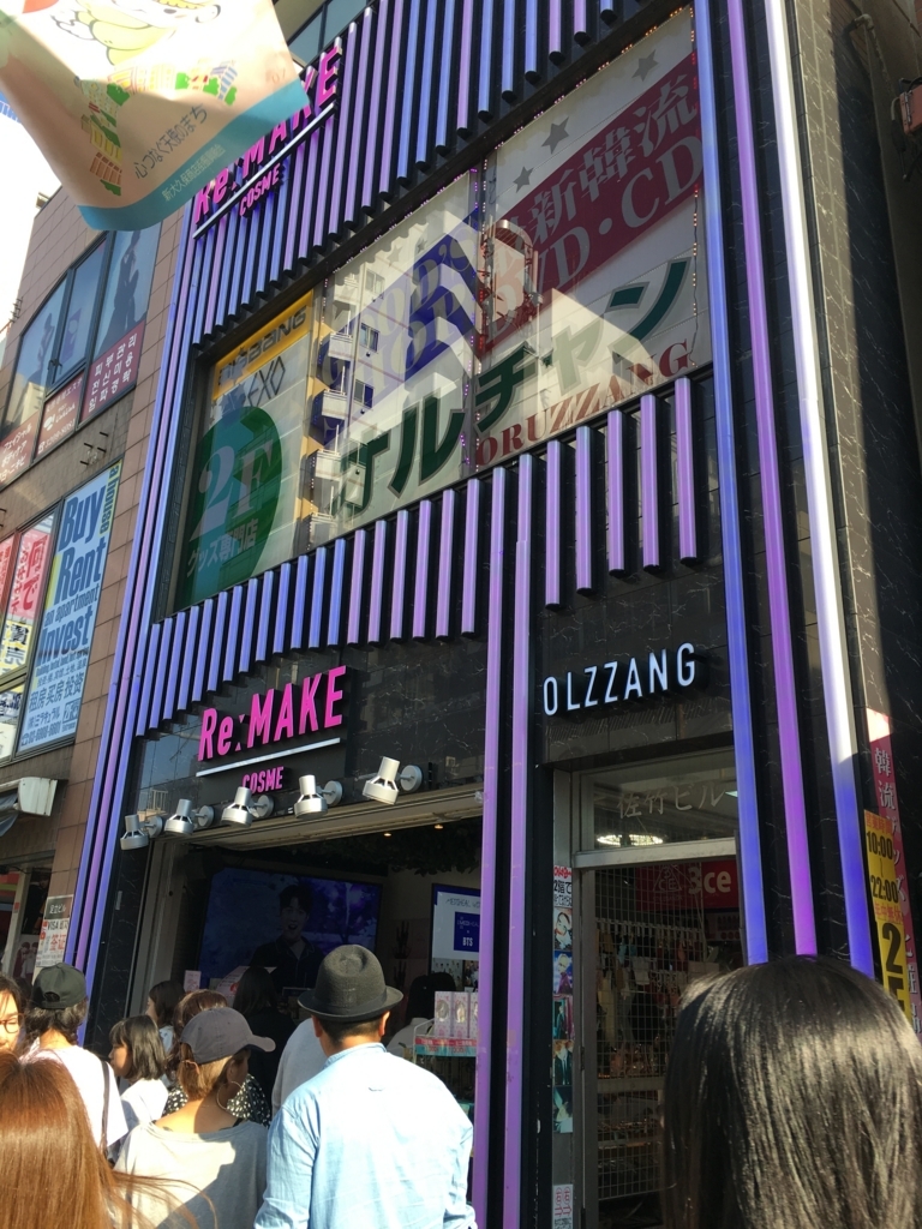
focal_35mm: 29
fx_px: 1030
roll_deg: -1.9
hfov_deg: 48.2
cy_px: 614
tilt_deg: +21.8
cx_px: 461
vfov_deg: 61.7
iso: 25
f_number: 2.2
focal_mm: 4.15
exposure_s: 1/400
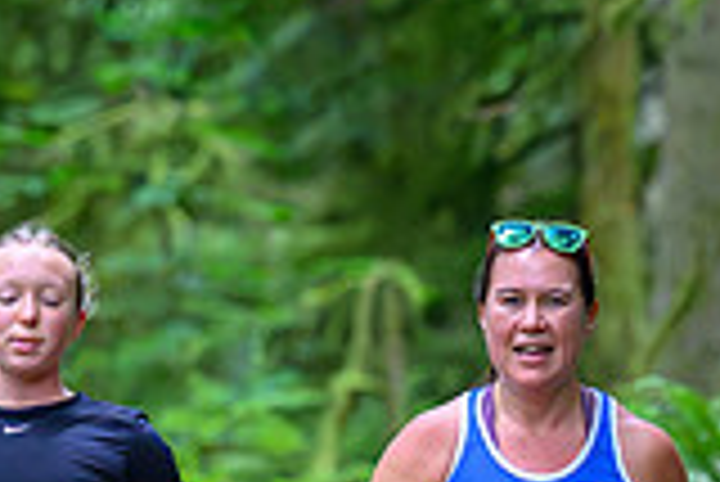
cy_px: 744
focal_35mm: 633
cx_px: 59
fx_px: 12671
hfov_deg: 3.3
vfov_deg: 2.2
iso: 8000
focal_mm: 115
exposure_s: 1/800
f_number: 3.2
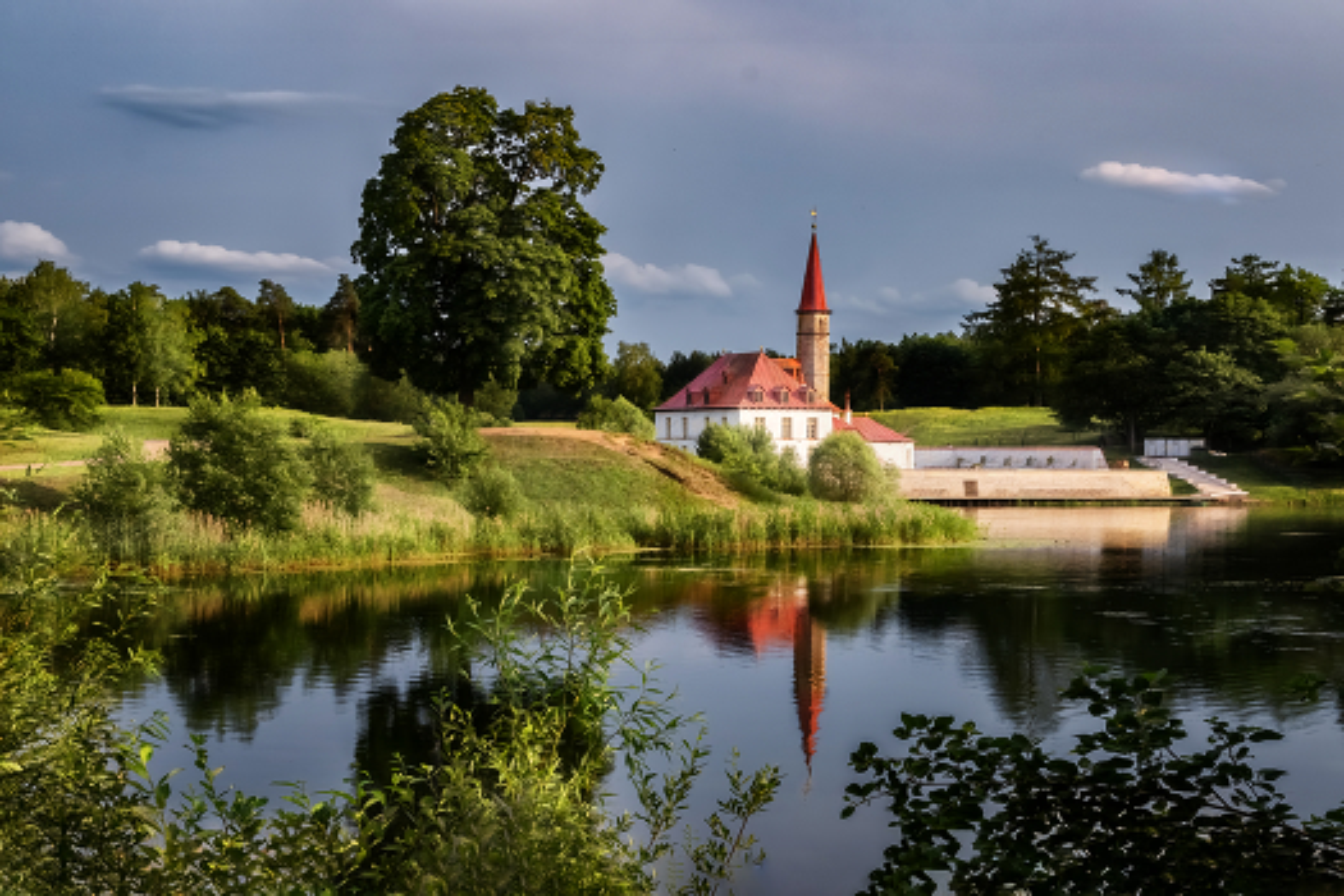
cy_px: 448
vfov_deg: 23.0
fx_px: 2202
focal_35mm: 59
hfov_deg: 33.9
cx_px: 672
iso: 400
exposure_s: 1/320
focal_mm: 39.38
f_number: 10
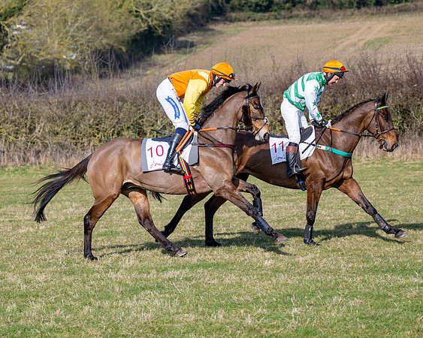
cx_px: 138
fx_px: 1662
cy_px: 190
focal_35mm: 133
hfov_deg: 14.5
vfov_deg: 11.6
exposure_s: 1/1600
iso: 100
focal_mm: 70
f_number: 2.8
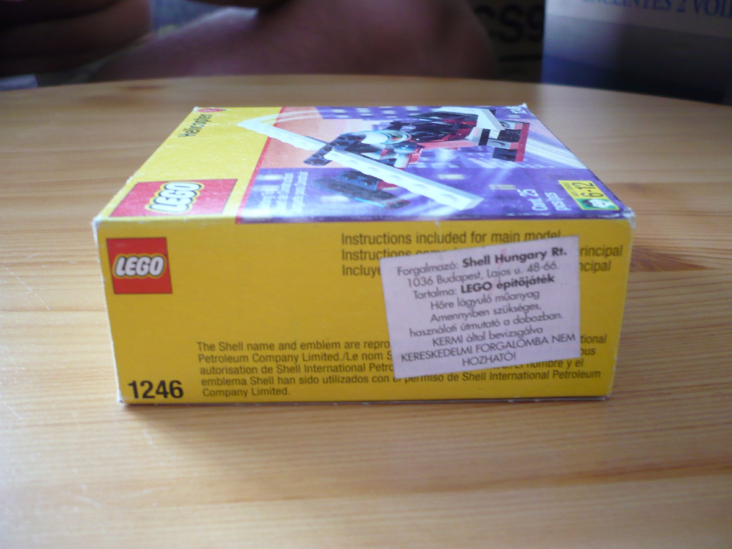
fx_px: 740
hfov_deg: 52.6
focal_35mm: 35
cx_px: 366
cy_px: 274
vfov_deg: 40.7
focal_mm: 5.8
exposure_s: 1/15
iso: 200
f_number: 2.8
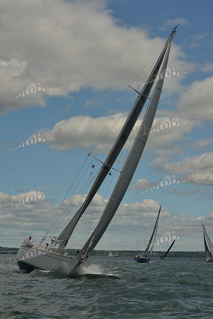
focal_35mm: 70
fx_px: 621
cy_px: 160
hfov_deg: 19.5
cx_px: 106
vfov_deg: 28.8
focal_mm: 70
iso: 400
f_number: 10
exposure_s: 1/800
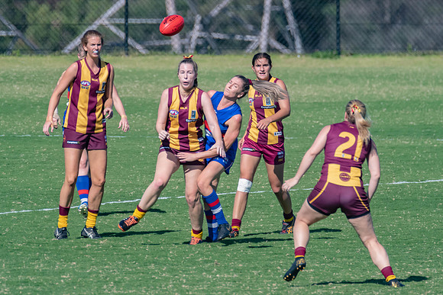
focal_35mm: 1122
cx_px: 239
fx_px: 13815
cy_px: 114
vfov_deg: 1.2
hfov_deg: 1.8
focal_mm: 600
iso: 800
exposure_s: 1/3200
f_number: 8
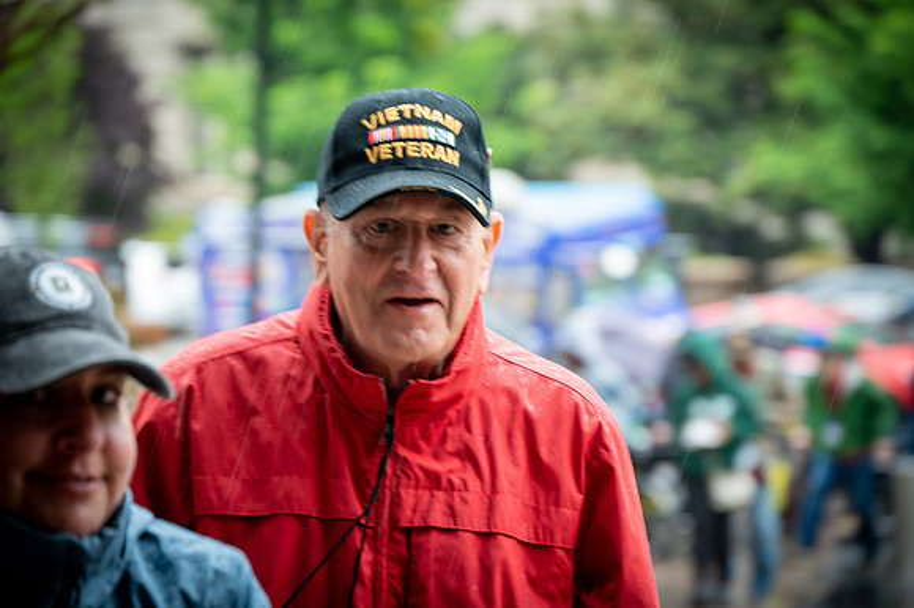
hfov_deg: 11.8
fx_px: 4440
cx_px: 457
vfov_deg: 7.8
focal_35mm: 175
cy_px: 304
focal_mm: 175
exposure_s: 1/80
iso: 500
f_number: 6.3
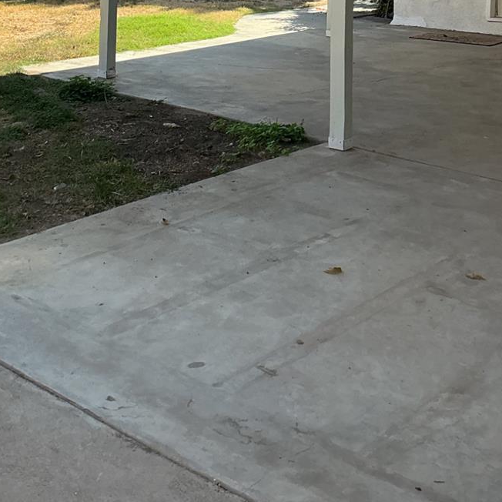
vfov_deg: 26.9
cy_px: -40
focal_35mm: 59
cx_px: 171
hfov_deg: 28.9
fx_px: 968
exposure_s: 1/556
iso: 25
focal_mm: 3
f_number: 1.8
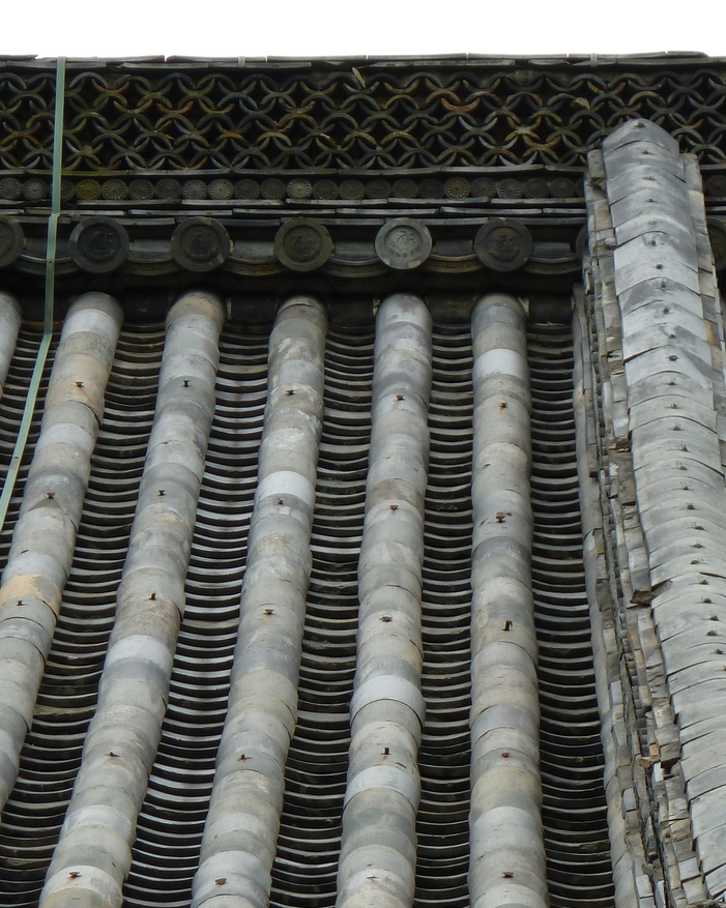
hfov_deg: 5.1
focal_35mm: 301
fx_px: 8089
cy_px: 604
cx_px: 666
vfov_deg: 6.4
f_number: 4.5
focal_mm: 27.8
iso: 80
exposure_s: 1/100
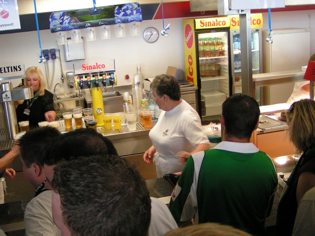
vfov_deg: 32.2
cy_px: 121
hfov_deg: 42.0
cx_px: 134
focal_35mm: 45
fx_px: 409
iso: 125
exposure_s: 1/40
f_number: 2.8
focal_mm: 5.8
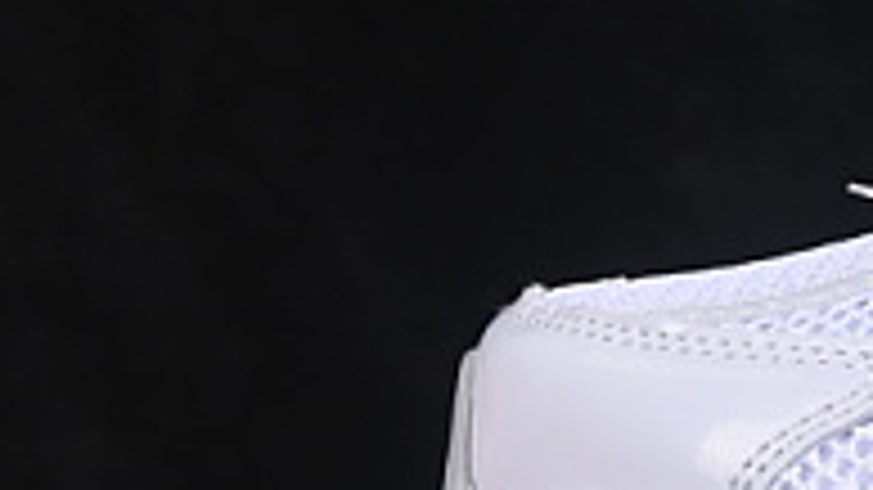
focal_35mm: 324
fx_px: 7498
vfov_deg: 3.7
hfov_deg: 6.5
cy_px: 25
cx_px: 1629
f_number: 8
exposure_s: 1/80
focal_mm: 50
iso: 160
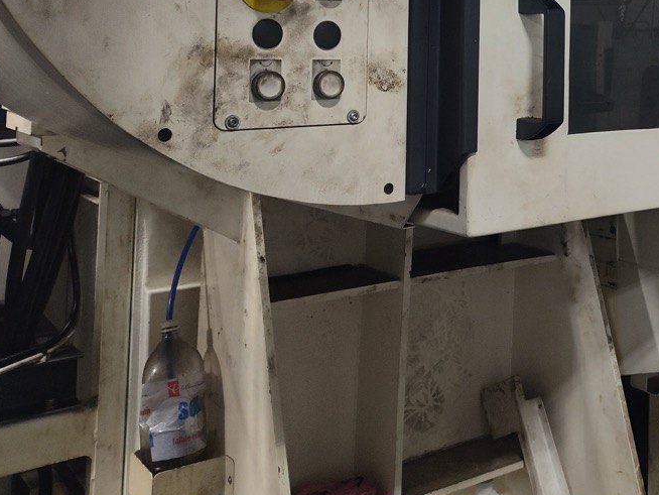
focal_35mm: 45
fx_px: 857
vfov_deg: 30.3
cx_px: 617
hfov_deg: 38.6
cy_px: 20
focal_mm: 5.56
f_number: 1.8
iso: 863
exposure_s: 1/60
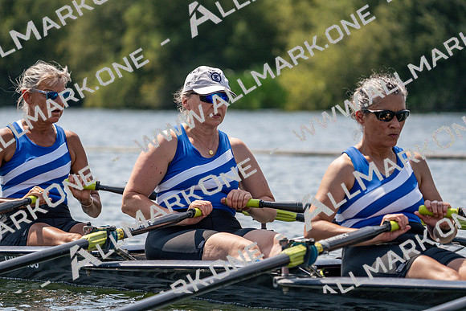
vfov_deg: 5.5
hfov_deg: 8.2
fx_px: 3263
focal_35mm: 252
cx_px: 233
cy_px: 156
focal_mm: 252
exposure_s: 1/1600
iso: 250
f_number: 5.6
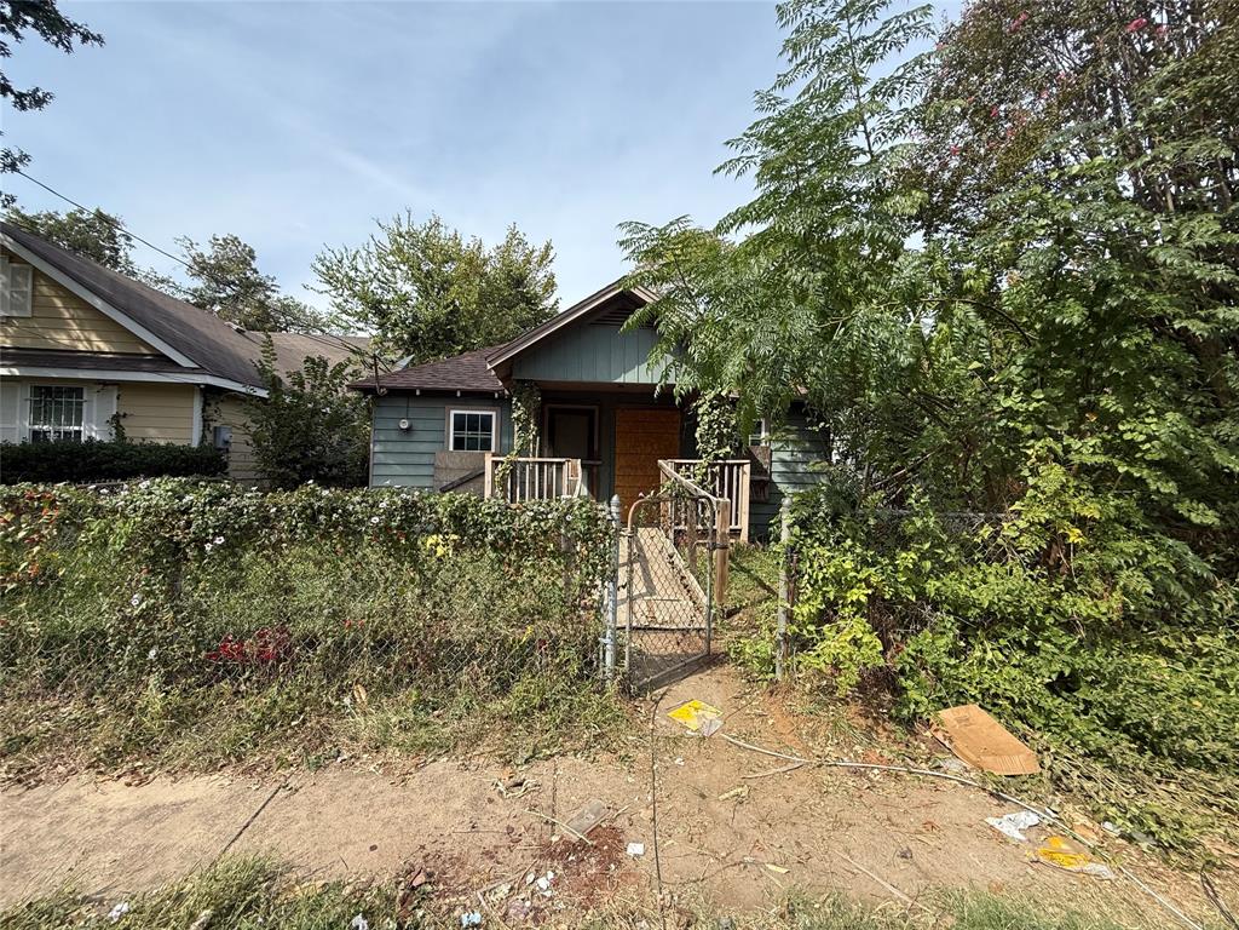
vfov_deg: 85.7
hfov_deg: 102.1
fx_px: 501
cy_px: 465
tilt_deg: +1.9
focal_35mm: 14
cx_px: 620
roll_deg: -1.3
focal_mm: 2.22
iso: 64
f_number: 2.2
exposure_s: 1/970
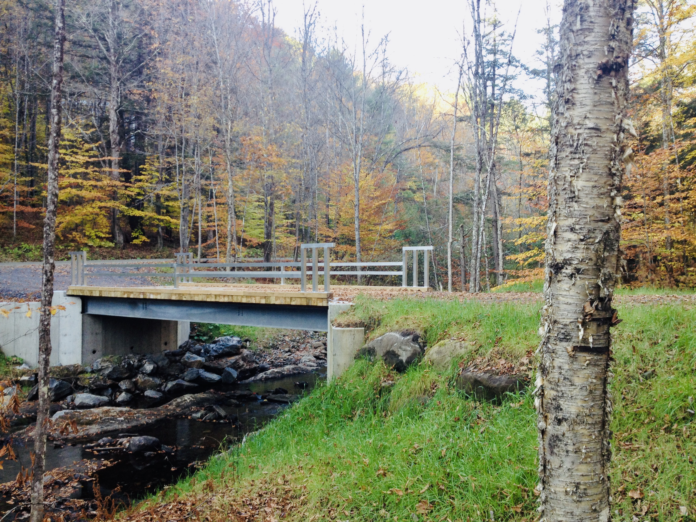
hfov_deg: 52.6
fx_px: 704
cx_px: 348
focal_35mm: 35
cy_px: 261
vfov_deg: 40.7
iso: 64
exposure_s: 1/120
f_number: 2.4
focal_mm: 4.28
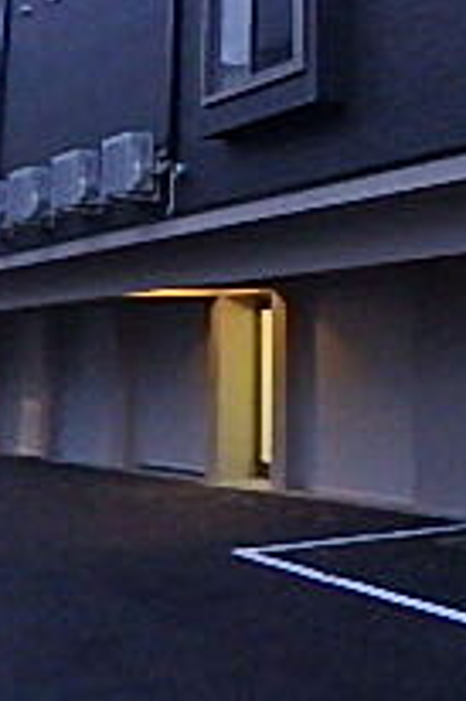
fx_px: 1322
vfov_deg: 26.7
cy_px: -112
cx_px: 503
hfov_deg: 19.2
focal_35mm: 68
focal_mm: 3.7
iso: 800
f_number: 3.5
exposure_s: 1/15
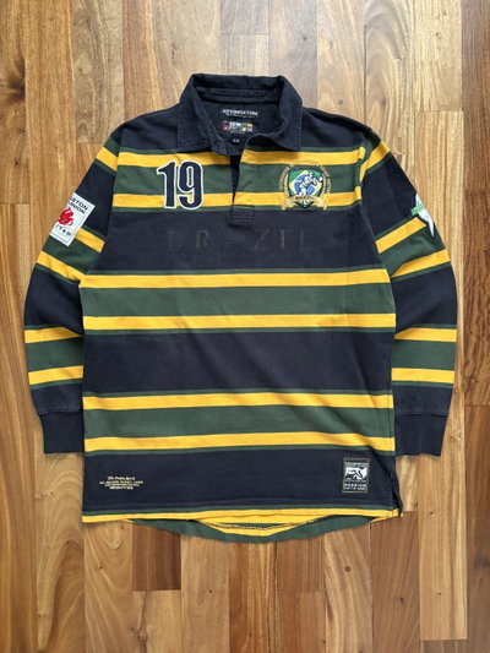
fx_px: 491
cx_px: 245
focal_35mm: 26
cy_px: 326
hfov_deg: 53.1
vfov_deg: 67.3
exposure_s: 1/60
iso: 500
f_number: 1.6
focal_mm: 5.96
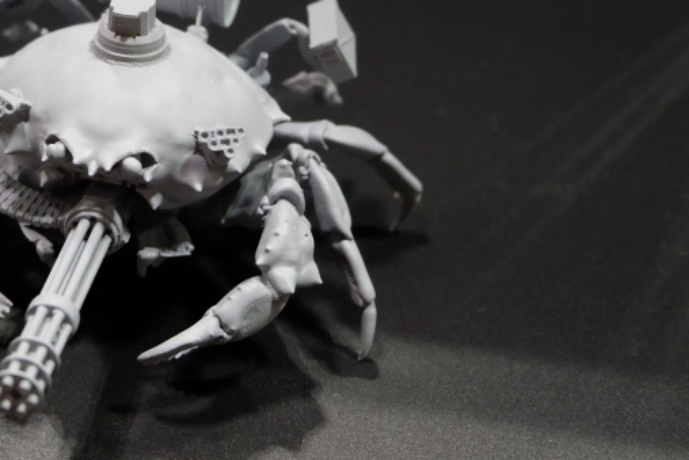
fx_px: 1417
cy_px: 172
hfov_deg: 26.9
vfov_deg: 18.4
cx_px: 155
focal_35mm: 74
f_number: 4.7
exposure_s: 1/45
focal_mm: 31
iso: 3200
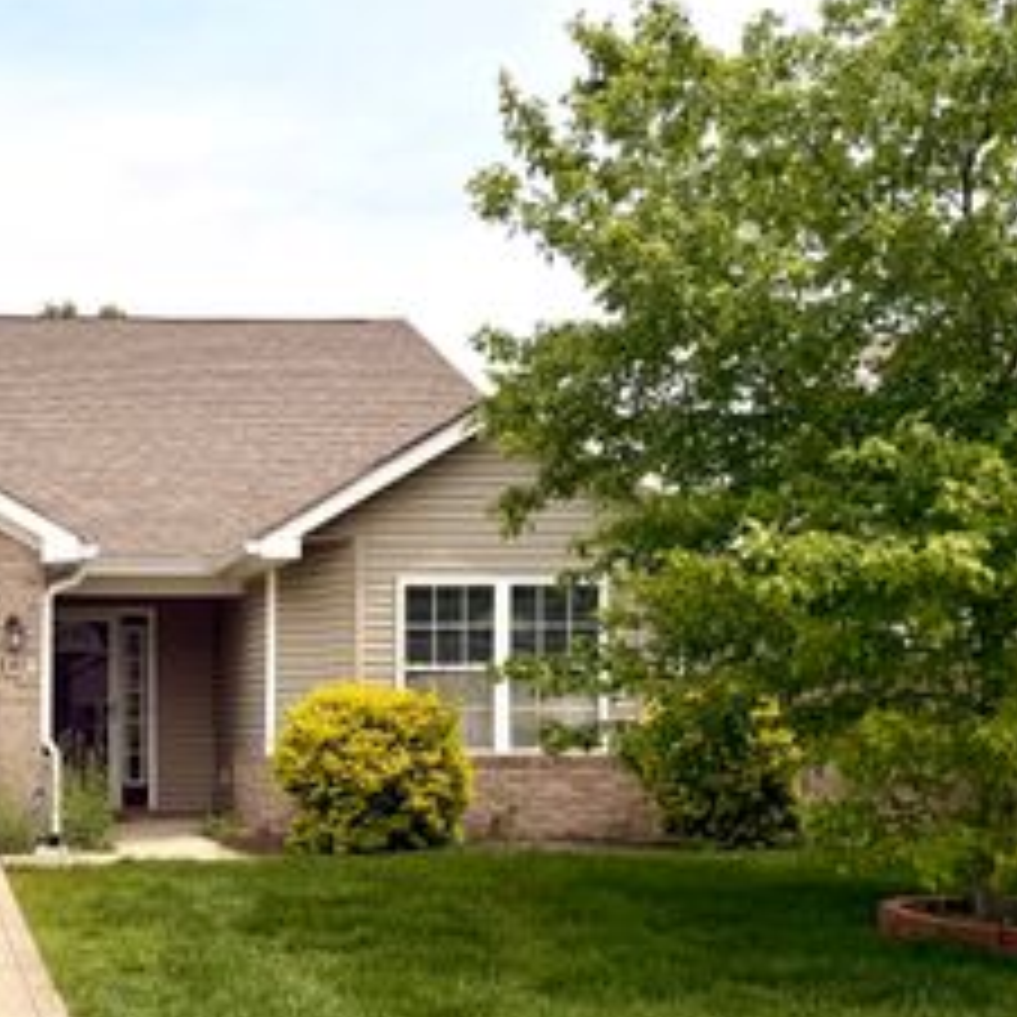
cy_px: 745
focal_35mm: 47
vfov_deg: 35.4
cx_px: 40
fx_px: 1562
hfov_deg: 33.5
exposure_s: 1/6711
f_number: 1.78
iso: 80
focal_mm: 6.76
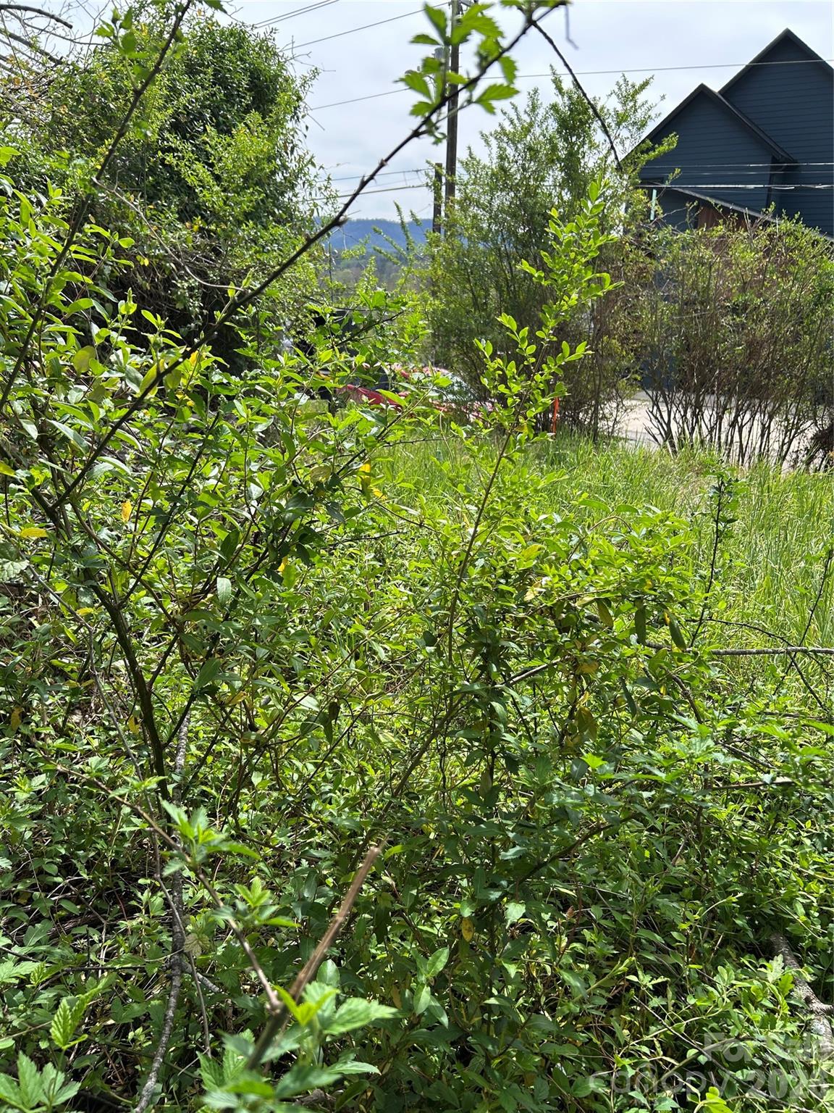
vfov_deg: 67.3
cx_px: 417
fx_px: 835
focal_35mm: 26
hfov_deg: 53.1
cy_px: 556
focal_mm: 5.7
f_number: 1.5
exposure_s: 1/1377
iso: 50
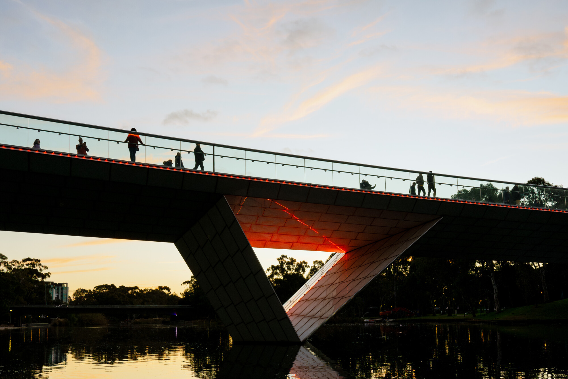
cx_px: 284
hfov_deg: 46.4
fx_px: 663
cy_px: 190
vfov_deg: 31.9
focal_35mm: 42
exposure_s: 1/250
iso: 1600
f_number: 8
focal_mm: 42
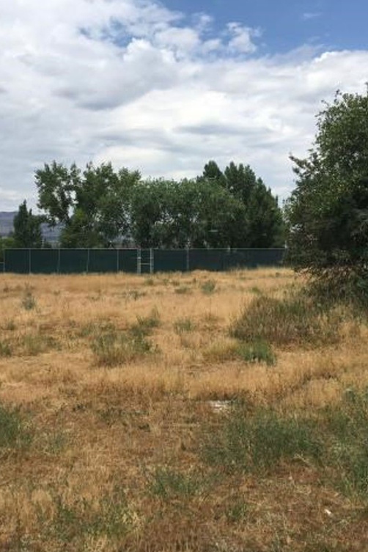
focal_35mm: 41
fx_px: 629
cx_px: 182
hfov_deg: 32.6
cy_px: 279
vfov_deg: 47.4
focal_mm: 4.15
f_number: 2.2
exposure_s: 1/2262
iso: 25
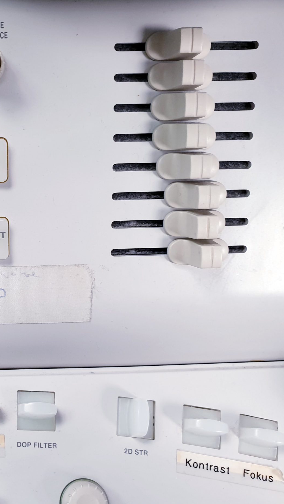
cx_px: -10
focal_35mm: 39
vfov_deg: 51.6
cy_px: 255
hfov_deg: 28.3
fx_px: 522
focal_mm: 4.3
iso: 125
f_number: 2.4
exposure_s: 1/50
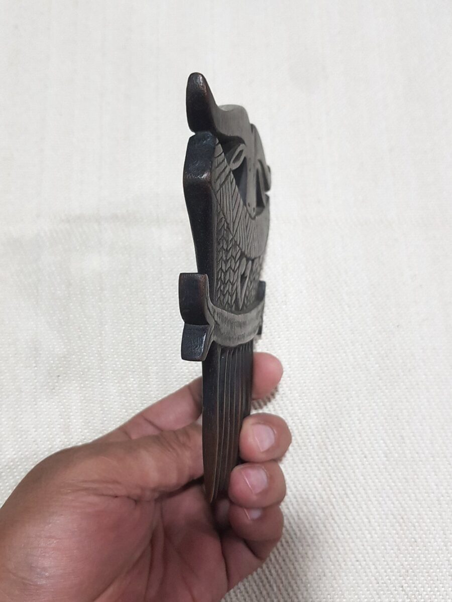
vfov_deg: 67.3
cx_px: 226
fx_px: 453
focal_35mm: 26
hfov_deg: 53.1
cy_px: 301
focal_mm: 4.3
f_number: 1.7
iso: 200
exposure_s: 1/50
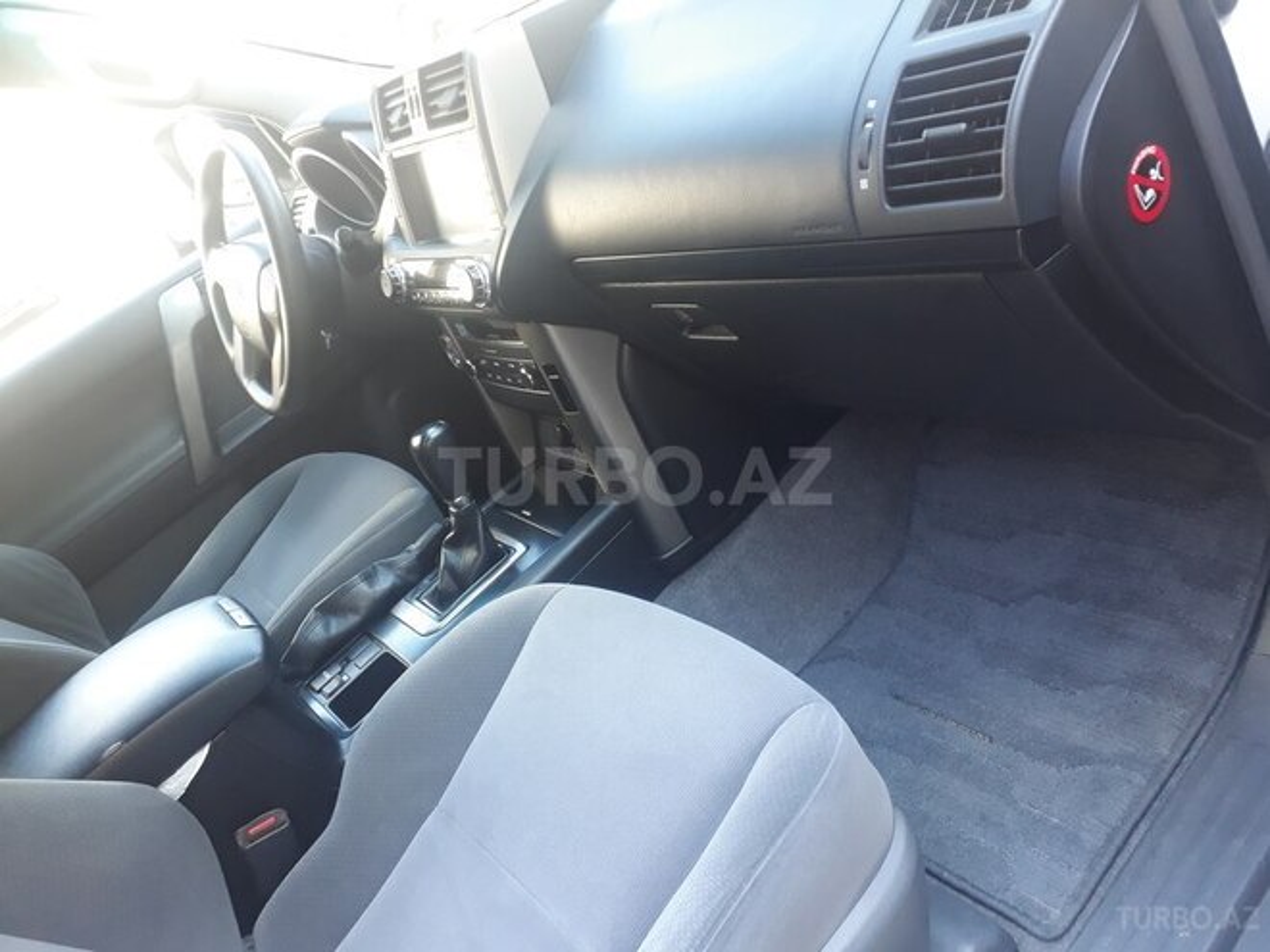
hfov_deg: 65.3
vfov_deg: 51.4
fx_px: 991
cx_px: 635
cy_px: 476
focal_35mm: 27
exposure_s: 1/33
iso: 100
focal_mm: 3.6
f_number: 1.9
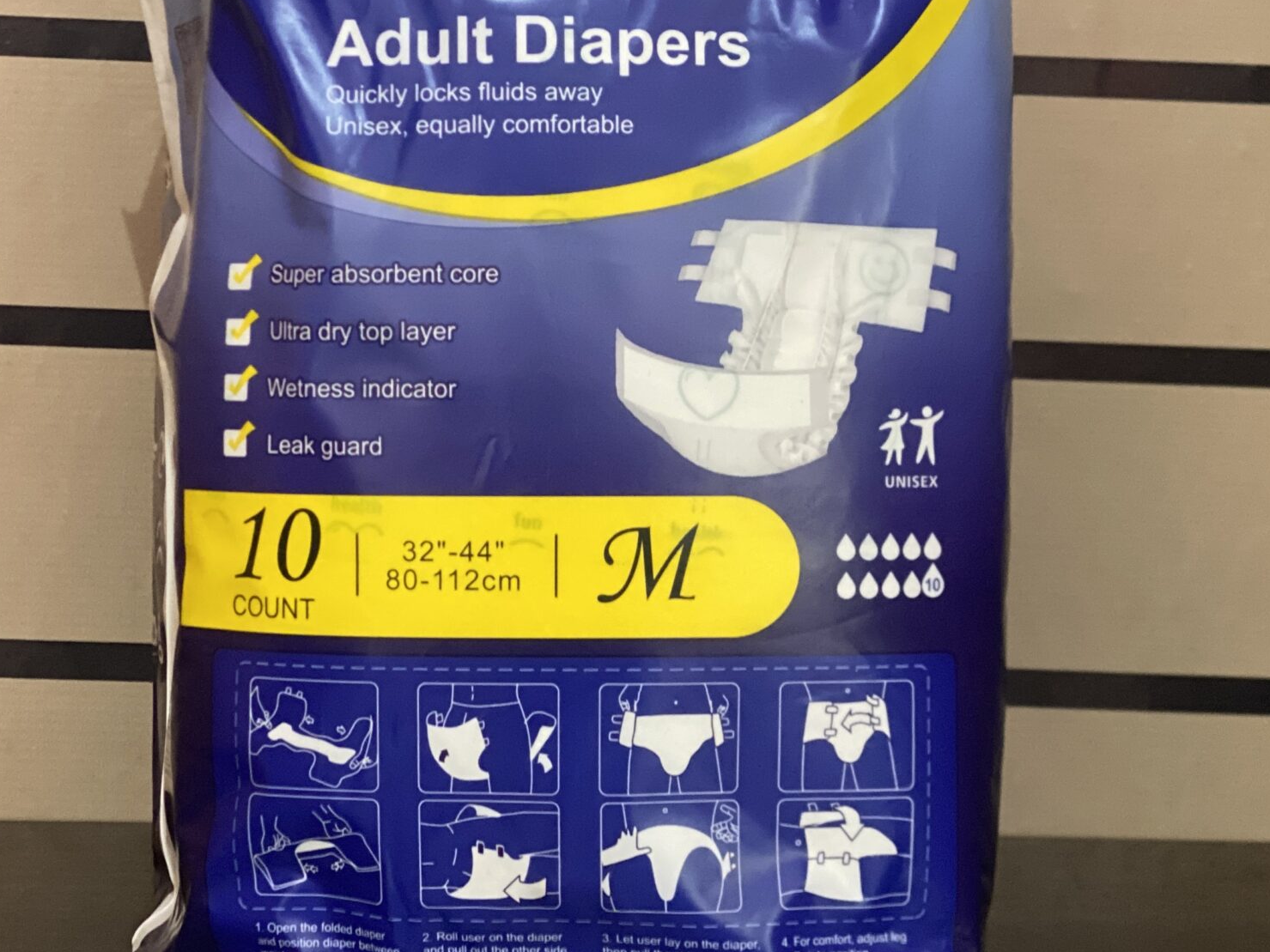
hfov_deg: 21.8
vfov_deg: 16.4
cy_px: 404
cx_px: 606
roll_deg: -1.1
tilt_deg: -5.9
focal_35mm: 90
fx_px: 3302
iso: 320
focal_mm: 6
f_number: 2
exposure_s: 1/40
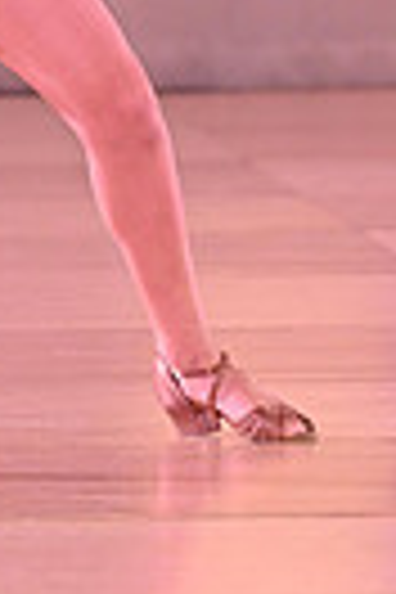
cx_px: -97
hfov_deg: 1.6
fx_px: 14519
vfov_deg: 2.3
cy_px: -212
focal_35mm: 880
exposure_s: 1/320
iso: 2500
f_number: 5
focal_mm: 200
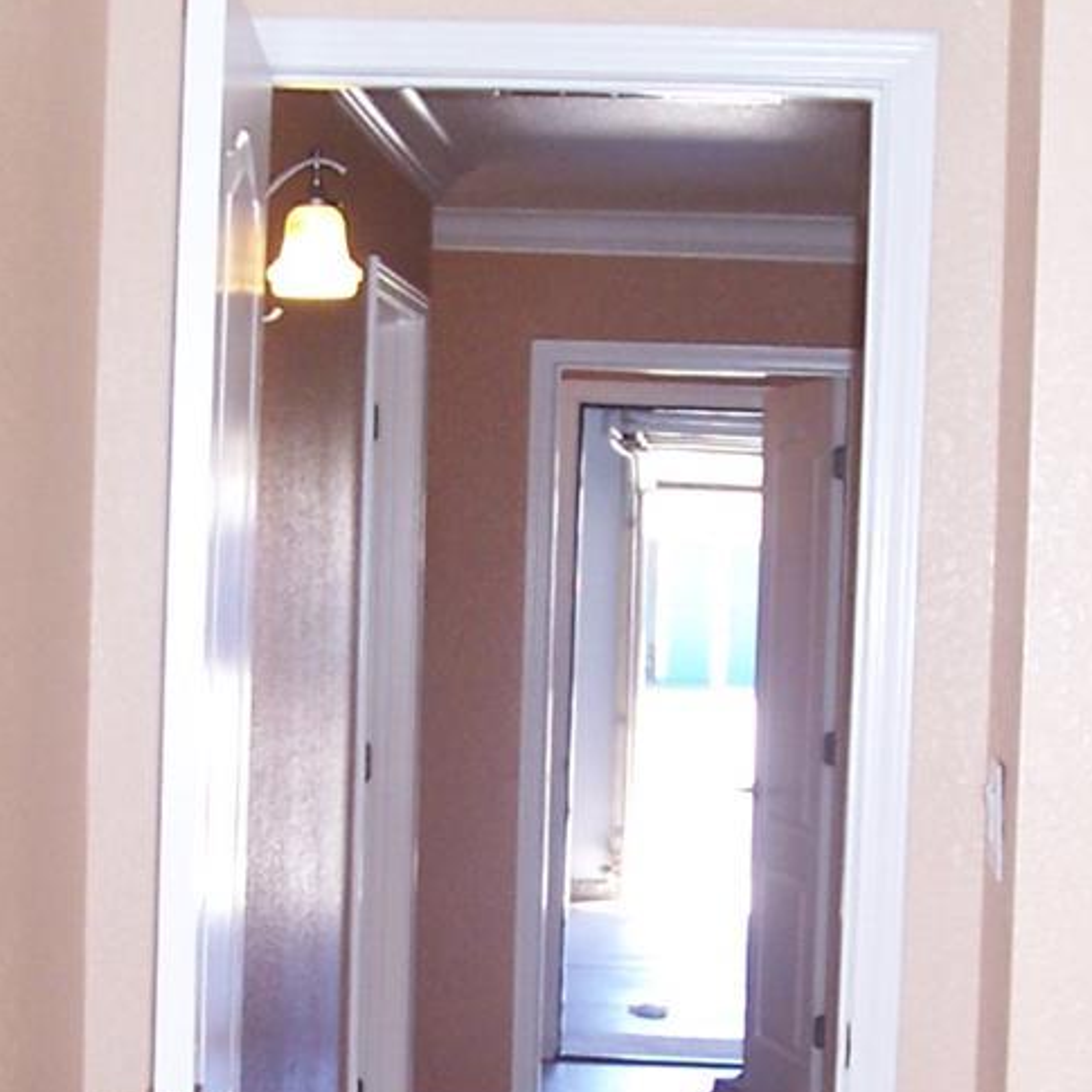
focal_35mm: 93
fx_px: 3319
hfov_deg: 18.7
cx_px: 603
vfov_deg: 18.4
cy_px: 932
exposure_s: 1/60
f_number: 2.7
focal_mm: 5.6
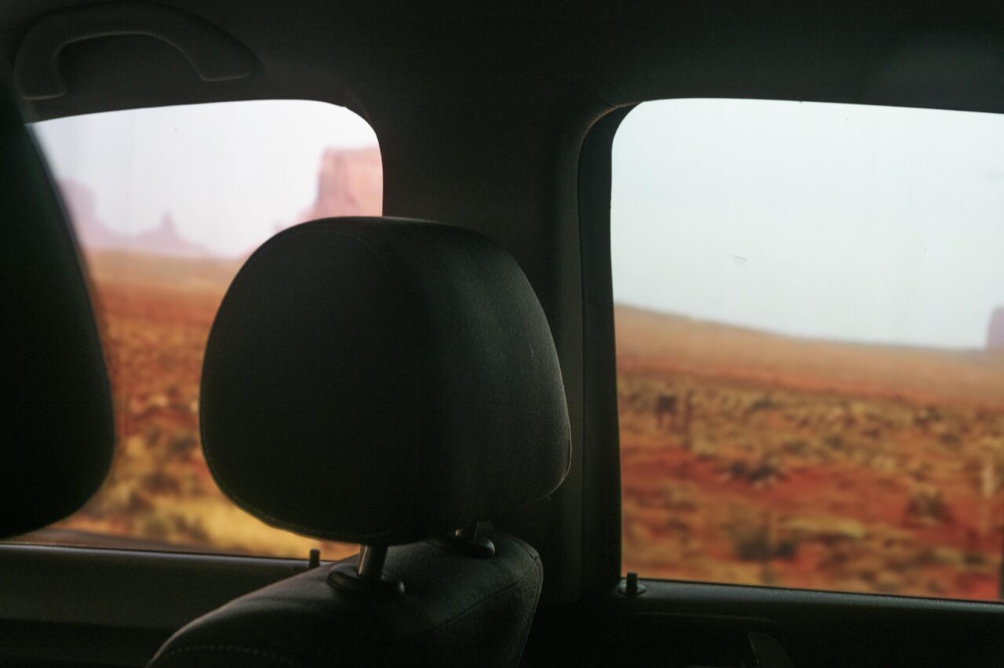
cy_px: 334
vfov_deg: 19.4
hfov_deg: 28.9
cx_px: 502
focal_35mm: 70
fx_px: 1951
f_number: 8
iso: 100
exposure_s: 1.3
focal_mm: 70
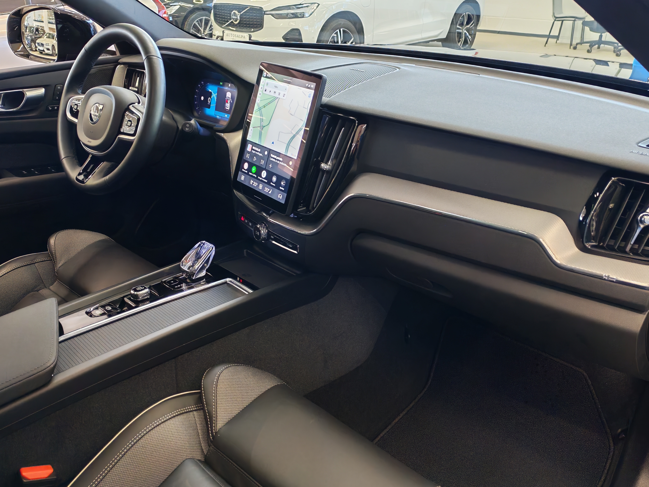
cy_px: 244
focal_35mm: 31
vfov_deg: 45.4
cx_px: 324
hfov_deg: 58.4
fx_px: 581
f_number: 1.9
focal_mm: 6.12
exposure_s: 1/100
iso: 773
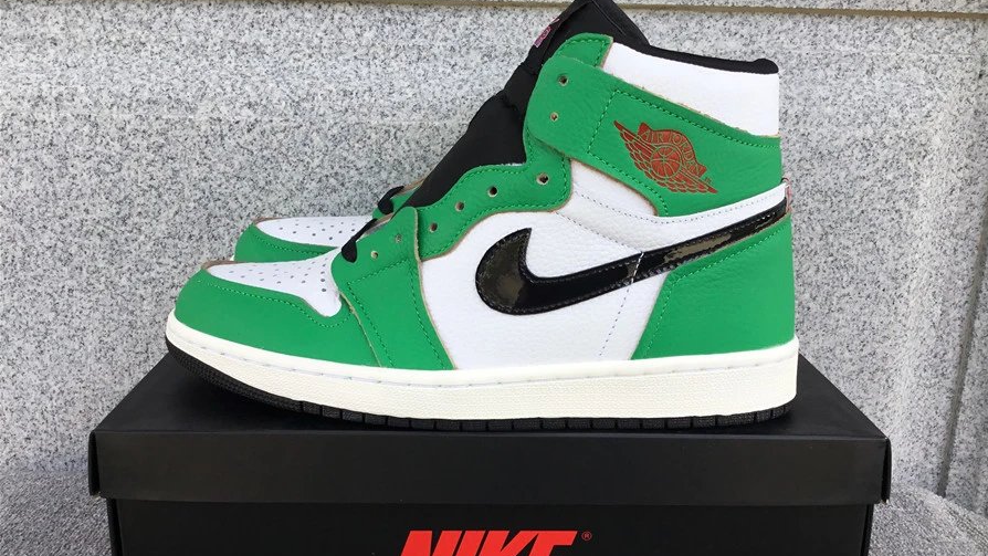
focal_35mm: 34
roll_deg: -0.8
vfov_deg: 34.6
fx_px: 891
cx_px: 496
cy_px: 324
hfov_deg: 58.0
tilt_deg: -16.9
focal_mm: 3.3
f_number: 2.4
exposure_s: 1/330
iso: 25
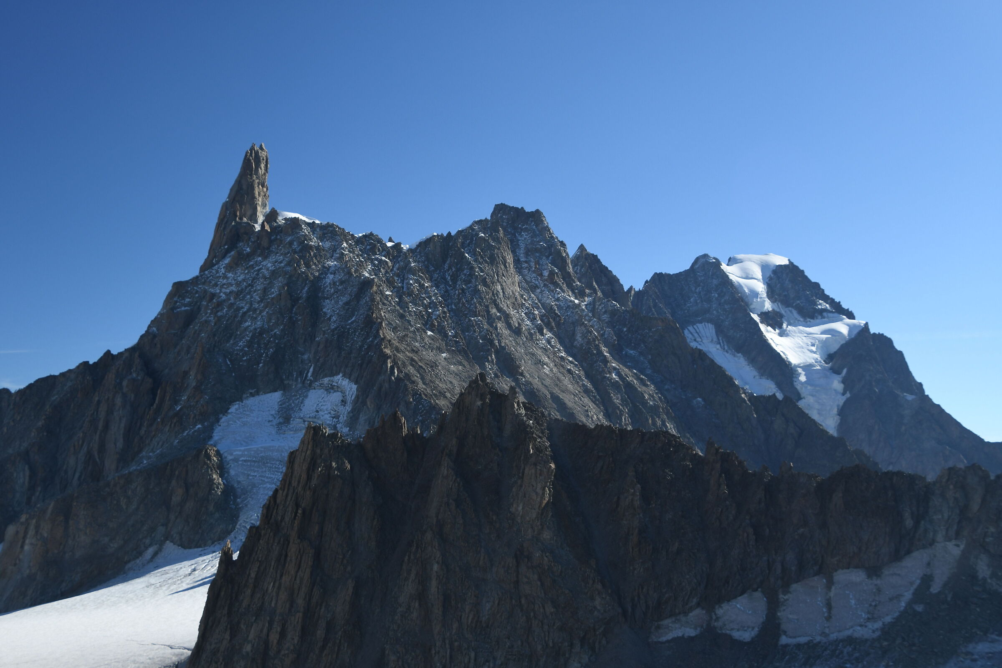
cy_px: 334
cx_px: 501
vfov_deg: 25.8
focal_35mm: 52
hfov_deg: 37.9
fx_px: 1461
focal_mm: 35
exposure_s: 1/250
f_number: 8
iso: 200
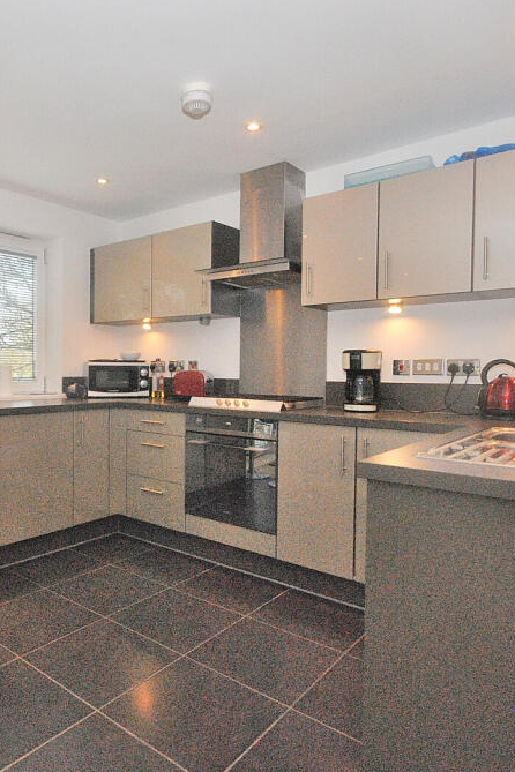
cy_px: 383
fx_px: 494
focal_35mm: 23
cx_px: 141
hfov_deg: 53.1
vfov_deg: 76.1
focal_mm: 10
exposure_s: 1/60
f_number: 7.1
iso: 1600
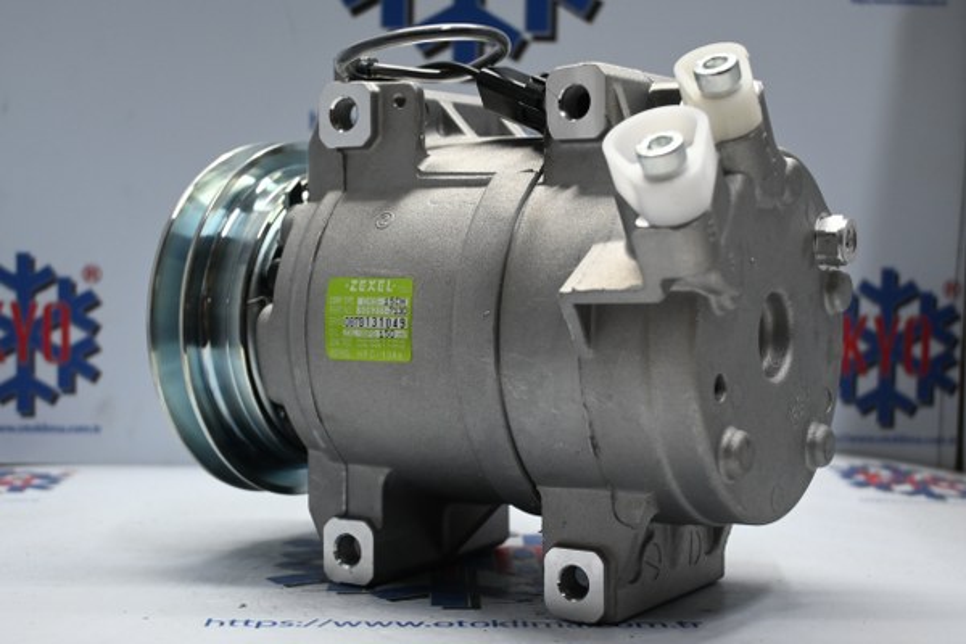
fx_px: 1489
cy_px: 322
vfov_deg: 24.4
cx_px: 483
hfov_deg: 35.9
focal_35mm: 56
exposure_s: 1/60
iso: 900
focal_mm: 37
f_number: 5.3
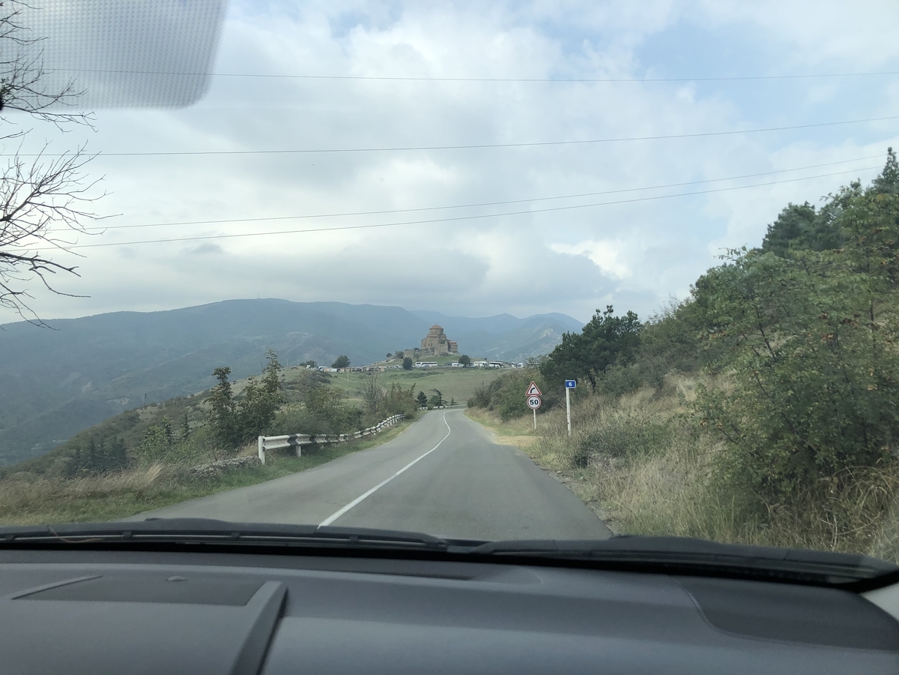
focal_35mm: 28
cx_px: 450
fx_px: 727
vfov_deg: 49.7
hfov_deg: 63.4
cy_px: 338
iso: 20
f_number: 1.8
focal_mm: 3.99
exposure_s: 1/1499
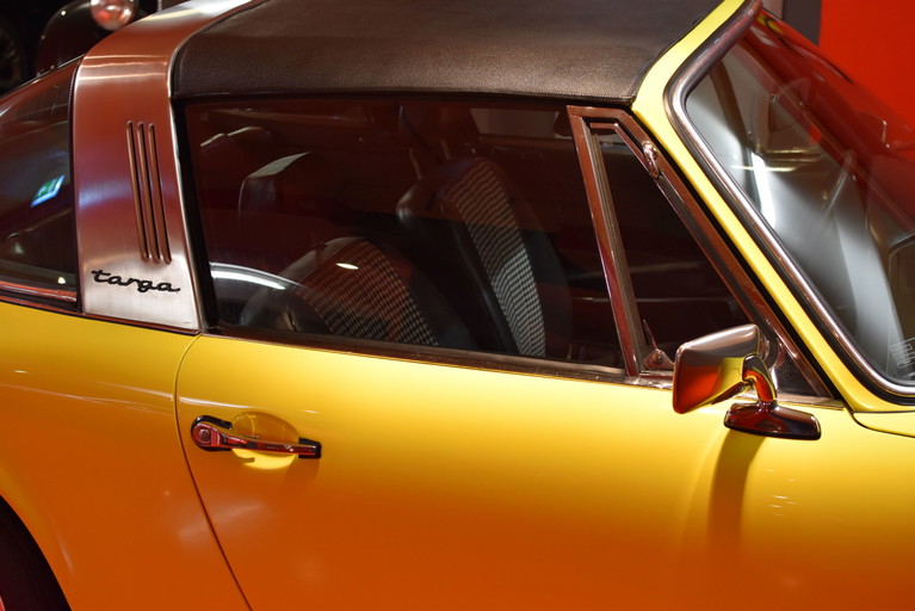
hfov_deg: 37.8
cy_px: 306
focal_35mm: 52
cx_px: 458
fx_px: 1335
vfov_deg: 25.8
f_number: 4
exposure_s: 1/60
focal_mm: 35
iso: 800
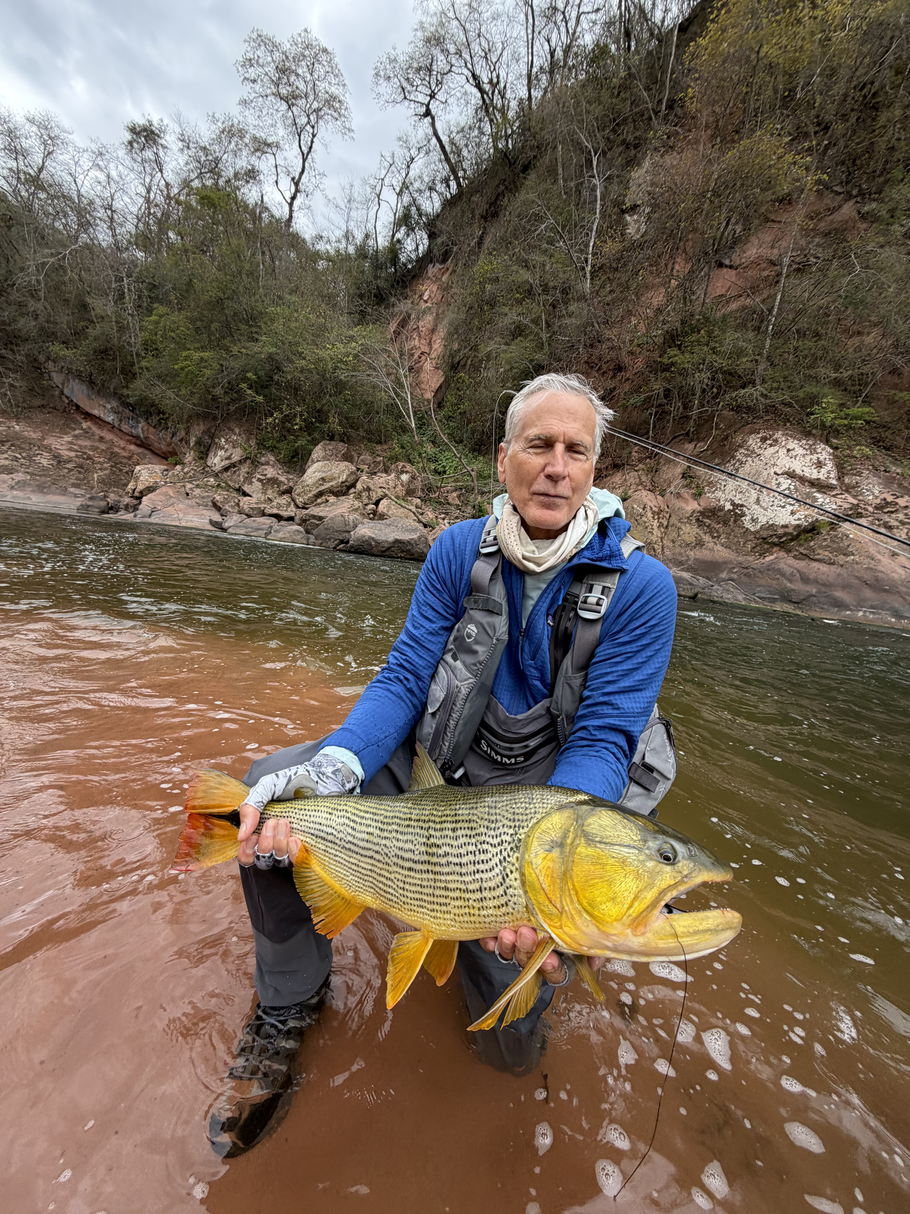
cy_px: 607
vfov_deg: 102.1
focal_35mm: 14
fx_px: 491
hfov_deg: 85.7
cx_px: 455
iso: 50
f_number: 2.2
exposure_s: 1/151
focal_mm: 2.22
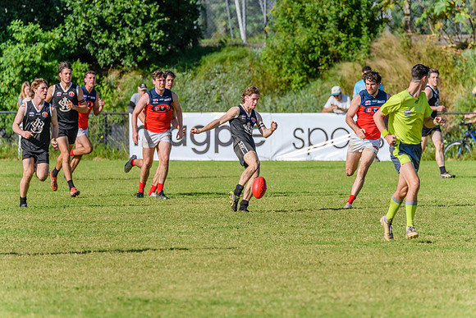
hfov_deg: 3.7
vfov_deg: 2.5
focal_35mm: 550
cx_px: 238
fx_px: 7278
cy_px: 159
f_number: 10
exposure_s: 1/2000
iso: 800
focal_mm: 550
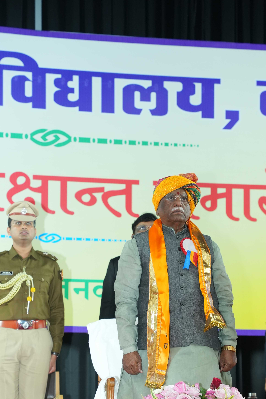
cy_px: 280
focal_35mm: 101
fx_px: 1119
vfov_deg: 20.1
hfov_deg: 13.5
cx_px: 154
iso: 2000
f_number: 4.5
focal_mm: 70
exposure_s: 1/125
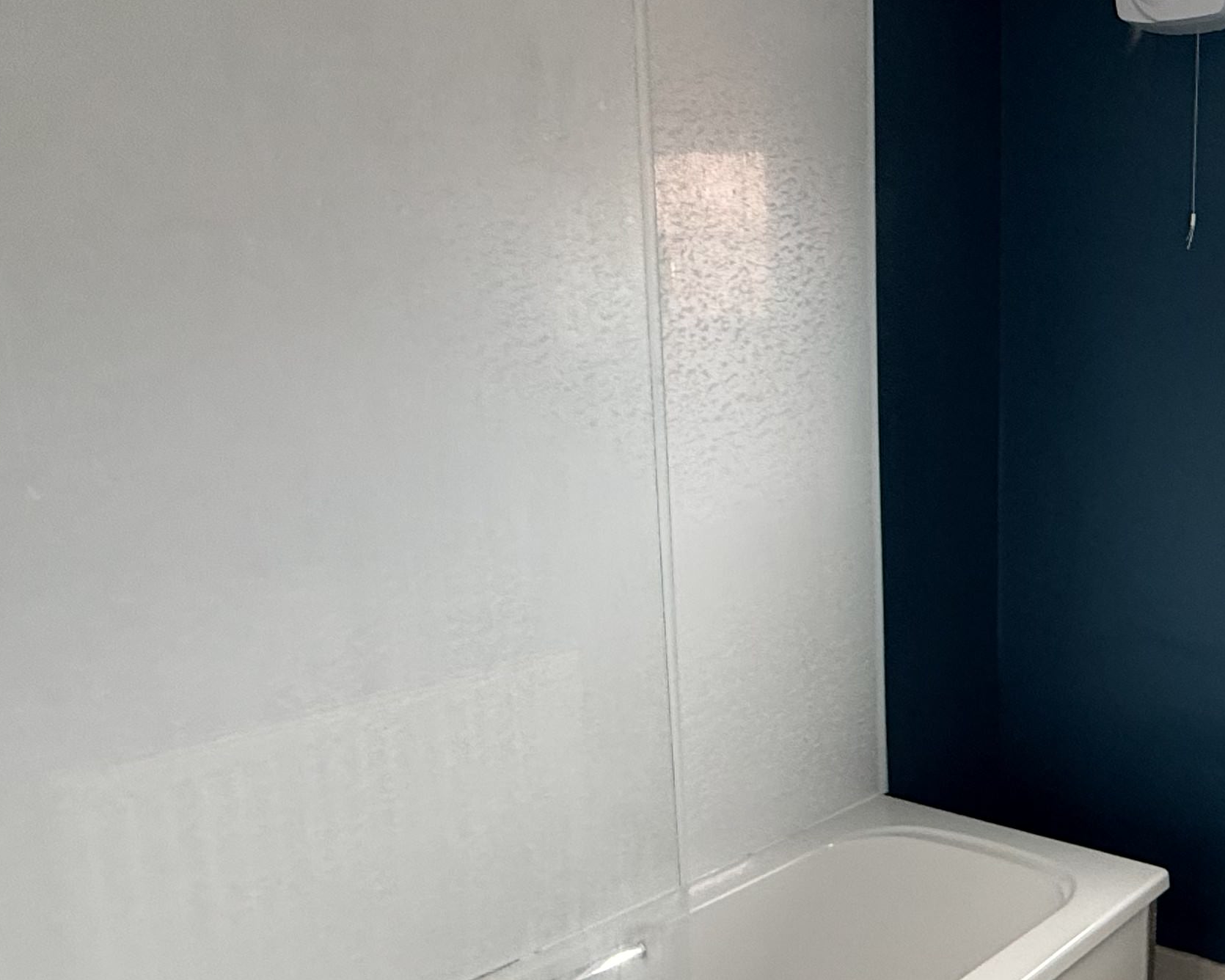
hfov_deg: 44.6
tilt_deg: -9.0
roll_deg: -2.2
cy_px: 552
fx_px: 1196
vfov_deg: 44.5
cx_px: 1268
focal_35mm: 33
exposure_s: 1/99
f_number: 2.2
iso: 320
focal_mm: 2.22
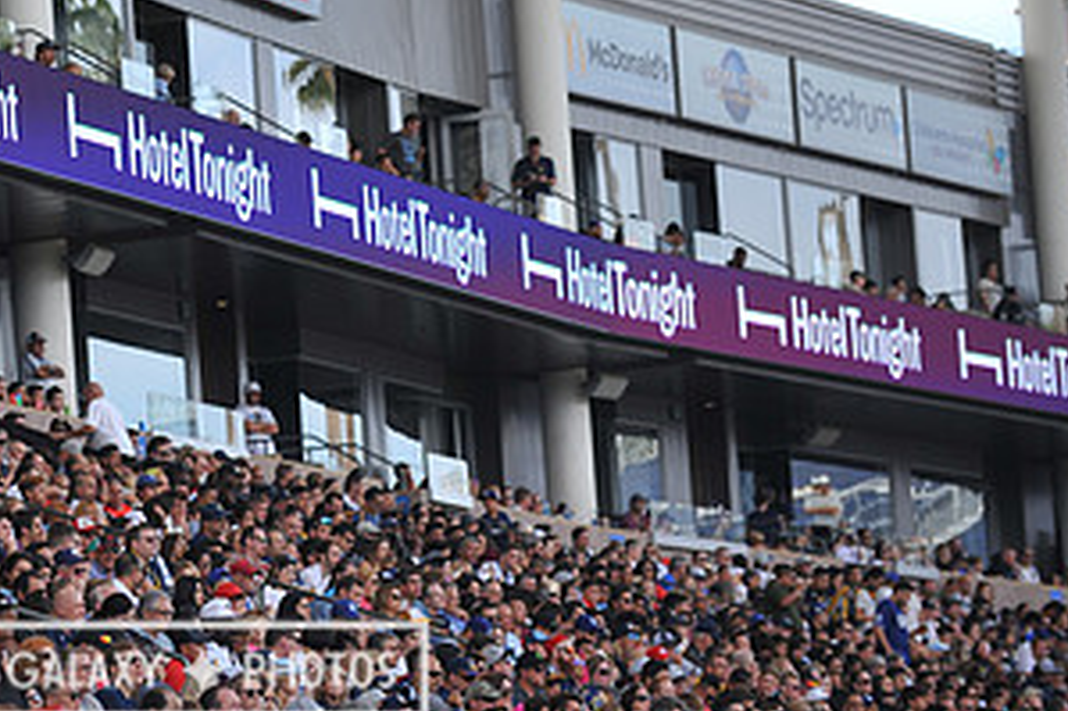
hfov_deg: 7.8
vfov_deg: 5.2
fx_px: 7768
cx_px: 175
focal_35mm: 262
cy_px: 132
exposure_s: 1/1250
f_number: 2.8
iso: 250
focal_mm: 135
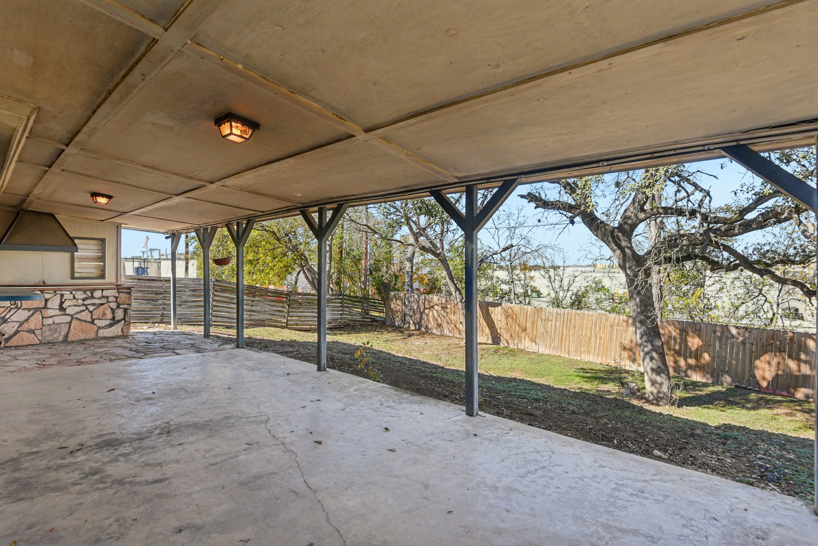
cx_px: 409
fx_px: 386
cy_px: 273
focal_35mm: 17
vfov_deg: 70.5
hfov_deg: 93.3
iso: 400
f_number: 8
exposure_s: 1/160
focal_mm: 17
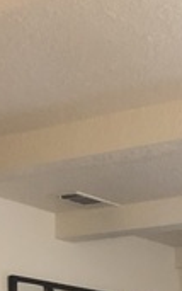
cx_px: 148
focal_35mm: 116
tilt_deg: -7.9
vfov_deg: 15.4
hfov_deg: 11.3
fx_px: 920
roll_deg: +0.4
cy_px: 530
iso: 80
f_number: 1.8
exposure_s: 1/15
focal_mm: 3.99
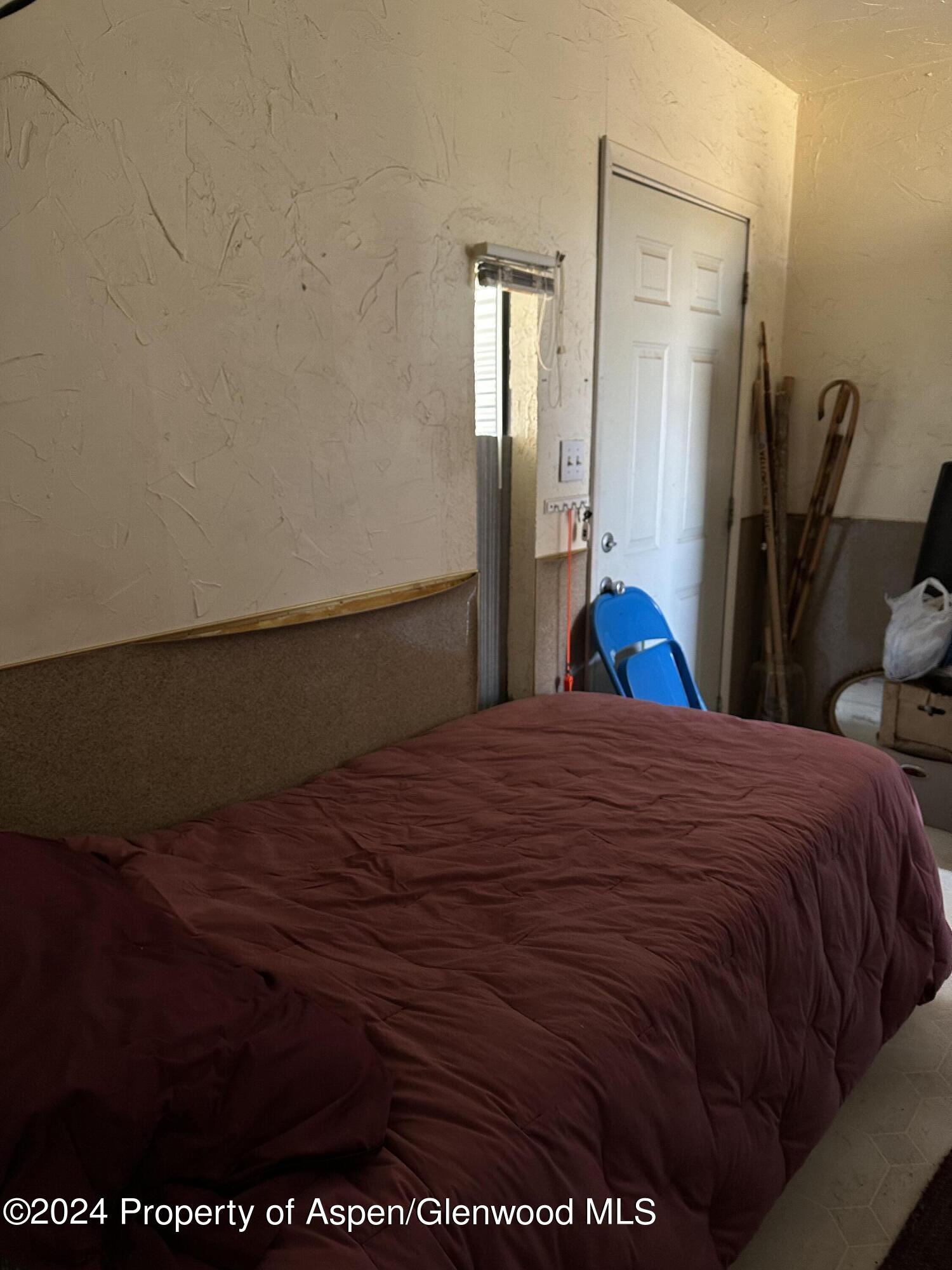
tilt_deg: -14.2
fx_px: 880
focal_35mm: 24
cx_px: 476
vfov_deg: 71.6
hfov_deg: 56.8
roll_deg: +0.7
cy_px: 635
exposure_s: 1/72
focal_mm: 6.86
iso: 250
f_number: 1.78
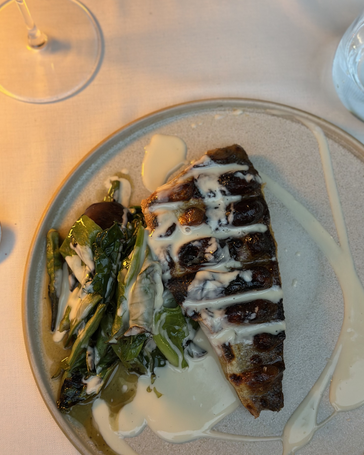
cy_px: 225
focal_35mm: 51
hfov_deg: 29.7
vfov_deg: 36.7
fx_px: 687
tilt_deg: -74.8
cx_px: 184
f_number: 1.78
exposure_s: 1/50
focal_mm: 6.86
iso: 250
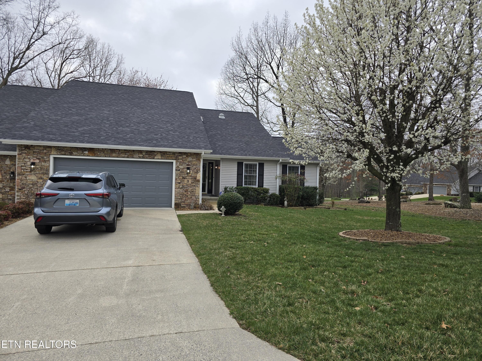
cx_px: 241
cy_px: 180
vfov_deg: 58.9
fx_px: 320
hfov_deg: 73.9
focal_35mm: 23
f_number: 1.7
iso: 12
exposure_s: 1/346
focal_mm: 6.3
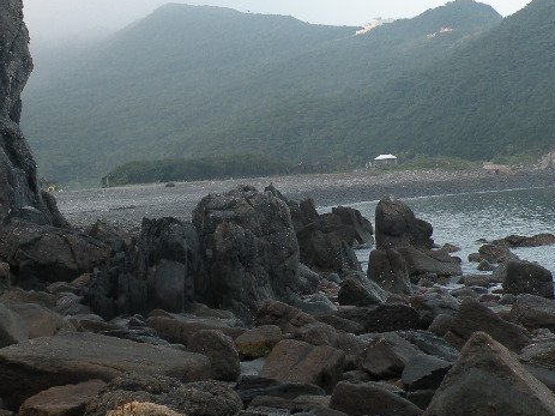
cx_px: 260
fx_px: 1170
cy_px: 155
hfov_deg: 26.7
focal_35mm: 73
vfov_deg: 20.1
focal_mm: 5.8
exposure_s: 1/54.7
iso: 64
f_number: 3.5
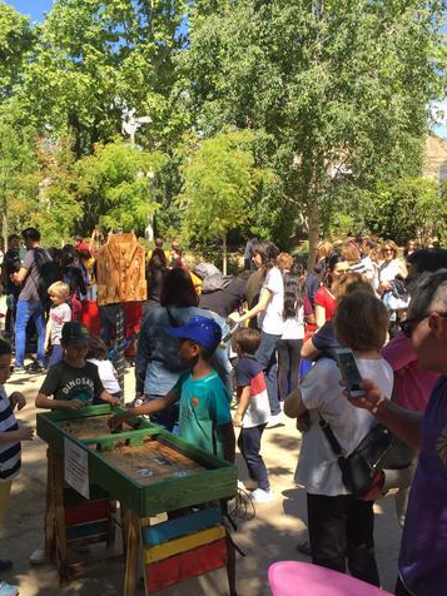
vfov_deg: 47.9
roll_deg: +0.1
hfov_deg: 36.7
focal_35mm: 39
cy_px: 299
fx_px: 671
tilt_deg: -7.4
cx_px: 187
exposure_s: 1/706
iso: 32
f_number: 2.2
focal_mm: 4.15
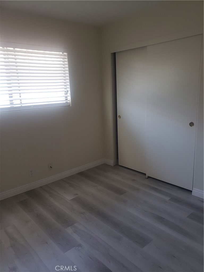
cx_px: 102
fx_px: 204
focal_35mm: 26
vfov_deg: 67.3
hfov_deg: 53.1
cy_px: 136
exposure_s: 1/60
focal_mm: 4.3
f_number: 2.4
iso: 125
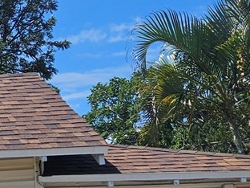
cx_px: -229
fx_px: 852
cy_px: 216
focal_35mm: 118
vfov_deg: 12.3
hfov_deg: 14.3
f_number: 1.8
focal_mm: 5.4
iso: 25
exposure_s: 1/2339
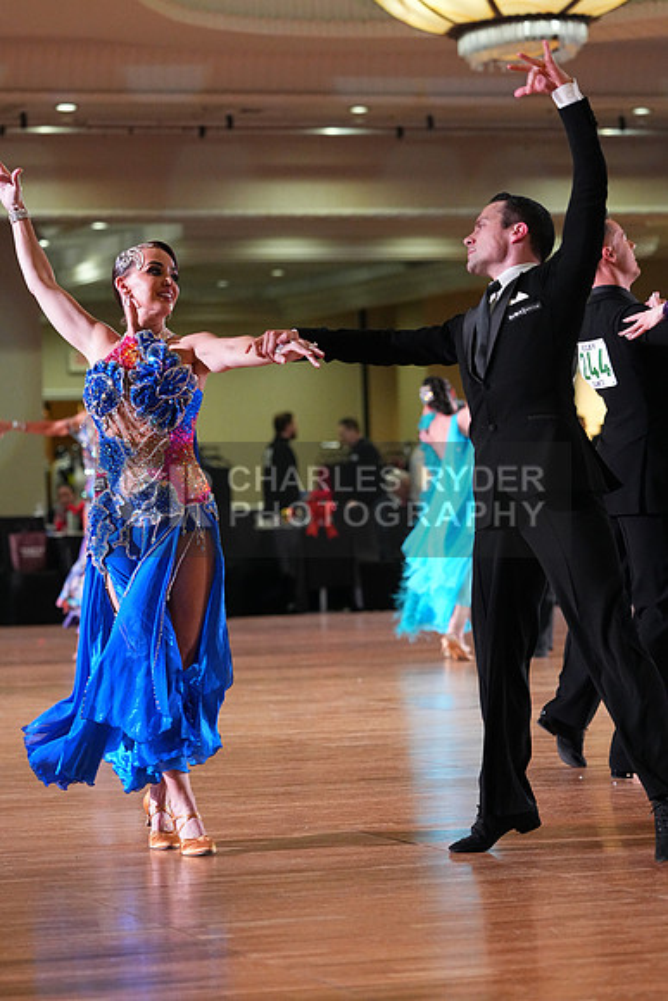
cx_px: 334
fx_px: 3755
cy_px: 500
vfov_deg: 15.2
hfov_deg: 10.2
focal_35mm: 135
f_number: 4.5
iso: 6400
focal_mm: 135
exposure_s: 1/400
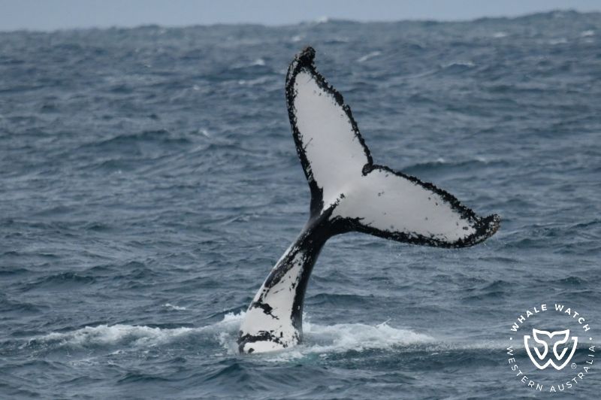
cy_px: 200
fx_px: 10008
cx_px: 300
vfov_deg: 2.3
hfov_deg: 3.4
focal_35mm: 600
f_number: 6.3
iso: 1600
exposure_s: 1/8000
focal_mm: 600
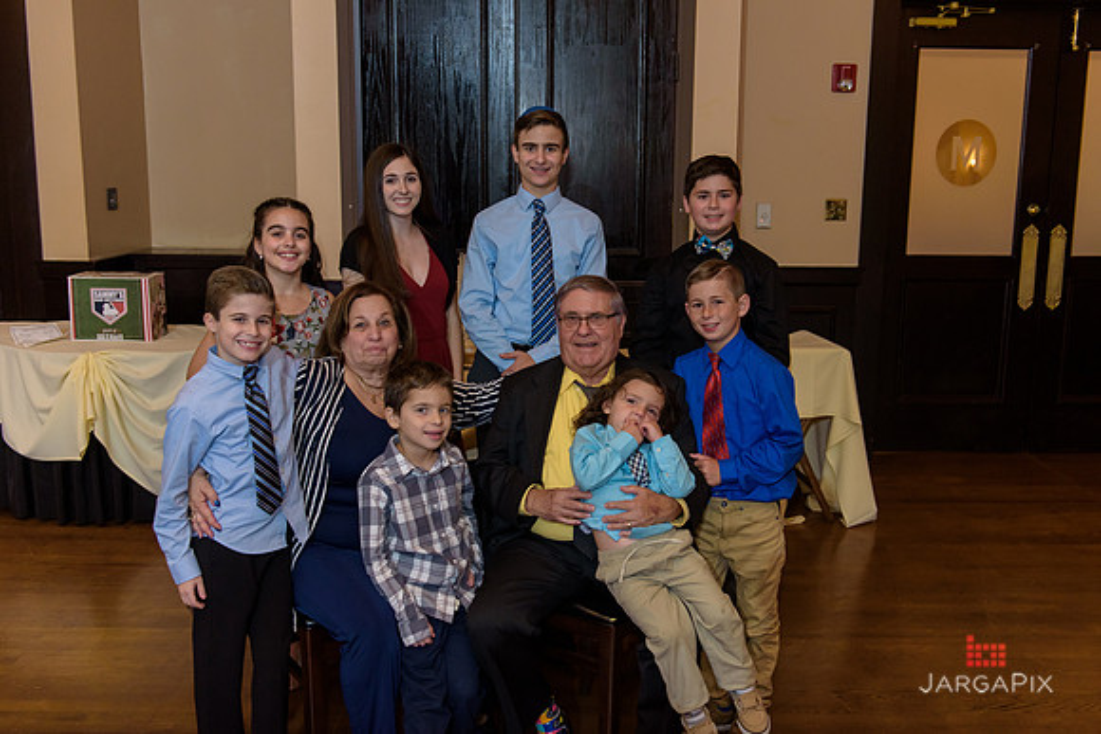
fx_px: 1071
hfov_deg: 54.4
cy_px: 367
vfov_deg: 37.9
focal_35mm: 35
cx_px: 550
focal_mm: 35
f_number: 3.2
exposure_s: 1/125
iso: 1600
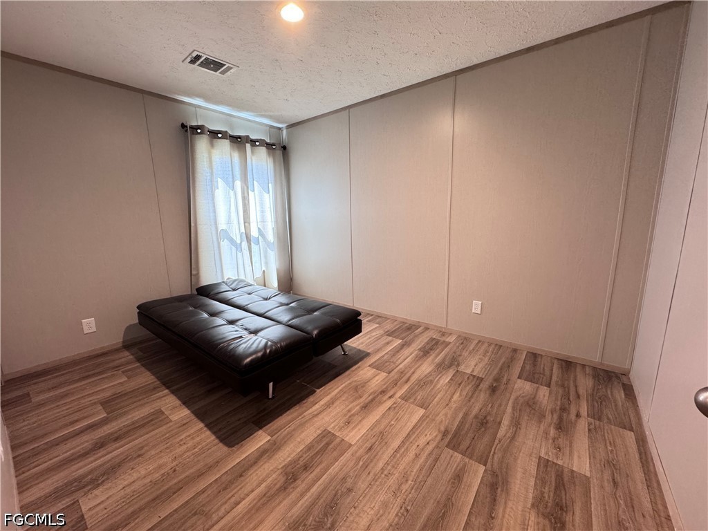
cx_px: 354
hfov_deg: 102.1
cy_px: 266
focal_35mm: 14
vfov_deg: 85.7
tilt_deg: -10.5
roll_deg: +1.6
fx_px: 286
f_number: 2.2
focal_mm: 2.22
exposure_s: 1/60
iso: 320
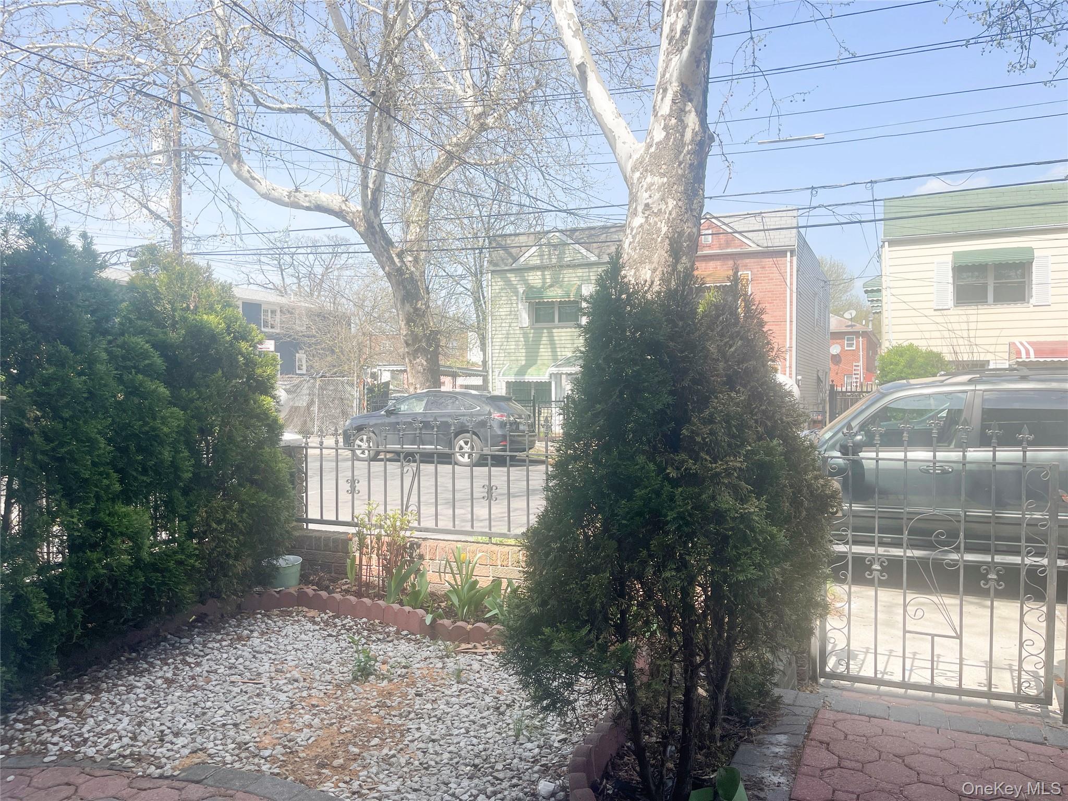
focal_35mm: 25
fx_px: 771
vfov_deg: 54.9
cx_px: 534
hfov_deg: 69.4
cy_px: 400
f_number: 1.6
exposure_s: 1/1852
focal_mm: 5.1
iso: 32
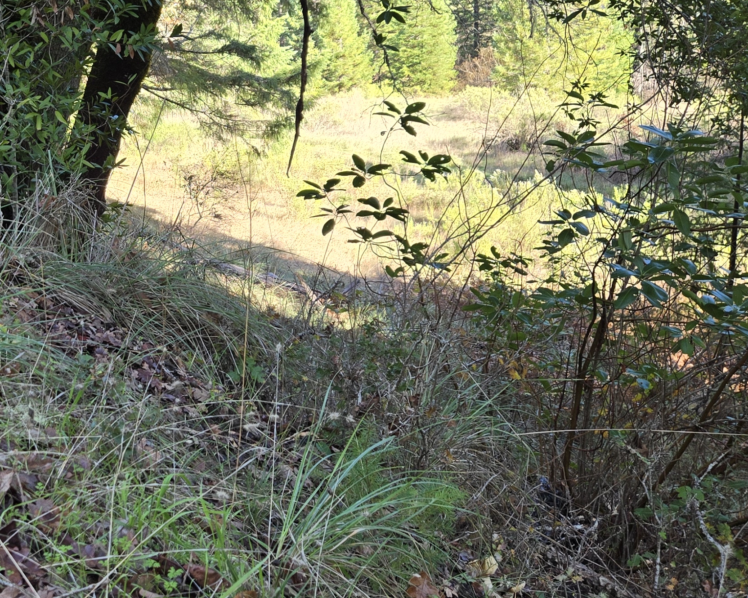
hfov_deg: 32.3
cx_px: 23
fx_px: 1195
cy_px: 148
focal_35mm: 54
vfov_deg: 27.7
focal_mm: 5.4
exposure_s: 1/180
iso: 32
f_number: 1.8
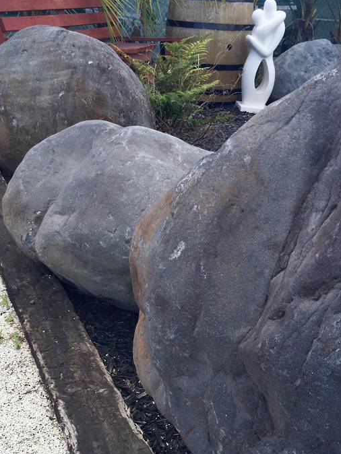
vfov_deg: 42.6
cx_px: 177
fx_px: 564
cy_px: 335
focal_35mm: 43
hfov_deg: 33.6
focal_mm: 4.15
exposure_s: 1/824
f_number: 2.2
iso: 32
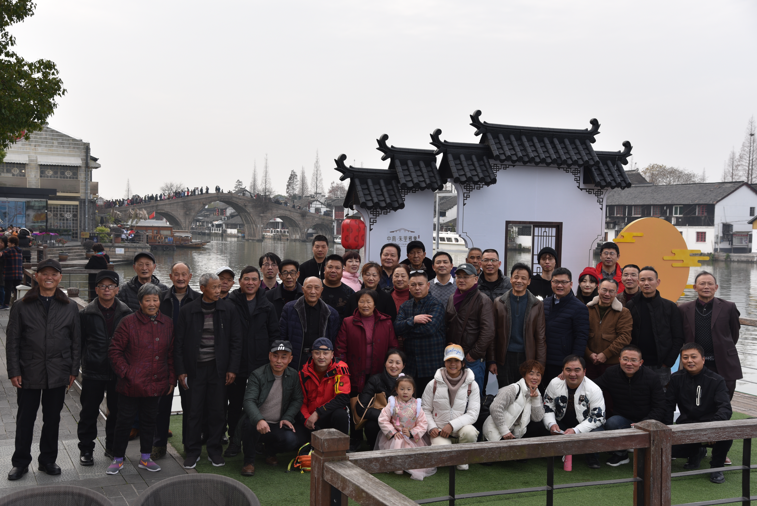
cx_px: 378
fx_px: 926
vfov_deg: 30.5
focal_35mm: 44
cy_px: 253
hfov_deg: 44.5
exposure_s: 1/160
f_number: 6.3
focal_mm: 44
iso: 100
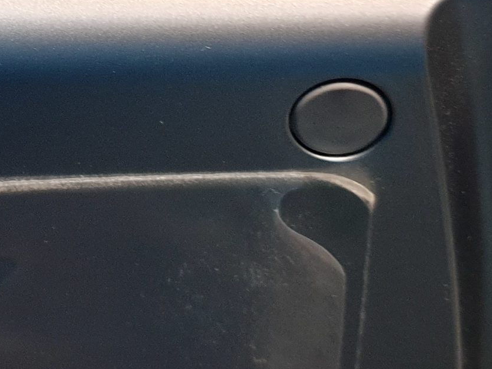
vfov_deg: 17.9
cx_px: 51
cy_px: -7
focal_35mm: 80
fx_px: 1137
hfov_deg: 23.8
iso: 250
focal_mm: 4.3
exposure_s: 1/36
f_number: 1.5
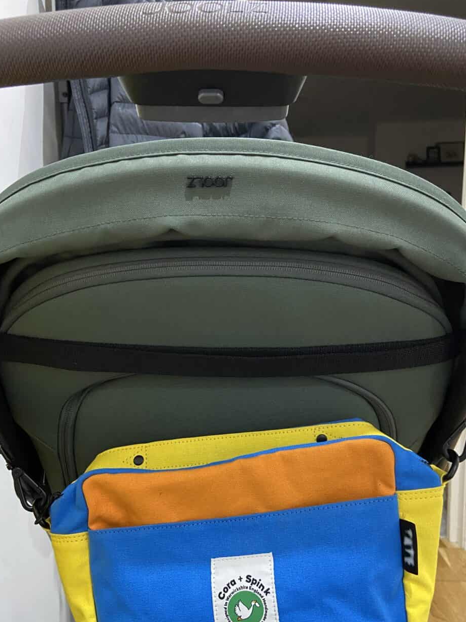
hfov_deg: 41.8
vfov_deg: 53.5
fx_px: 610
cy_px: 380
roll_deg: -0.4
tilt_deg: -7.6
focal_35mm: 34
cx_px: 227
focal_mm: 4.25
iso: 640
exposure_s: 1/32
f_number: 1.8
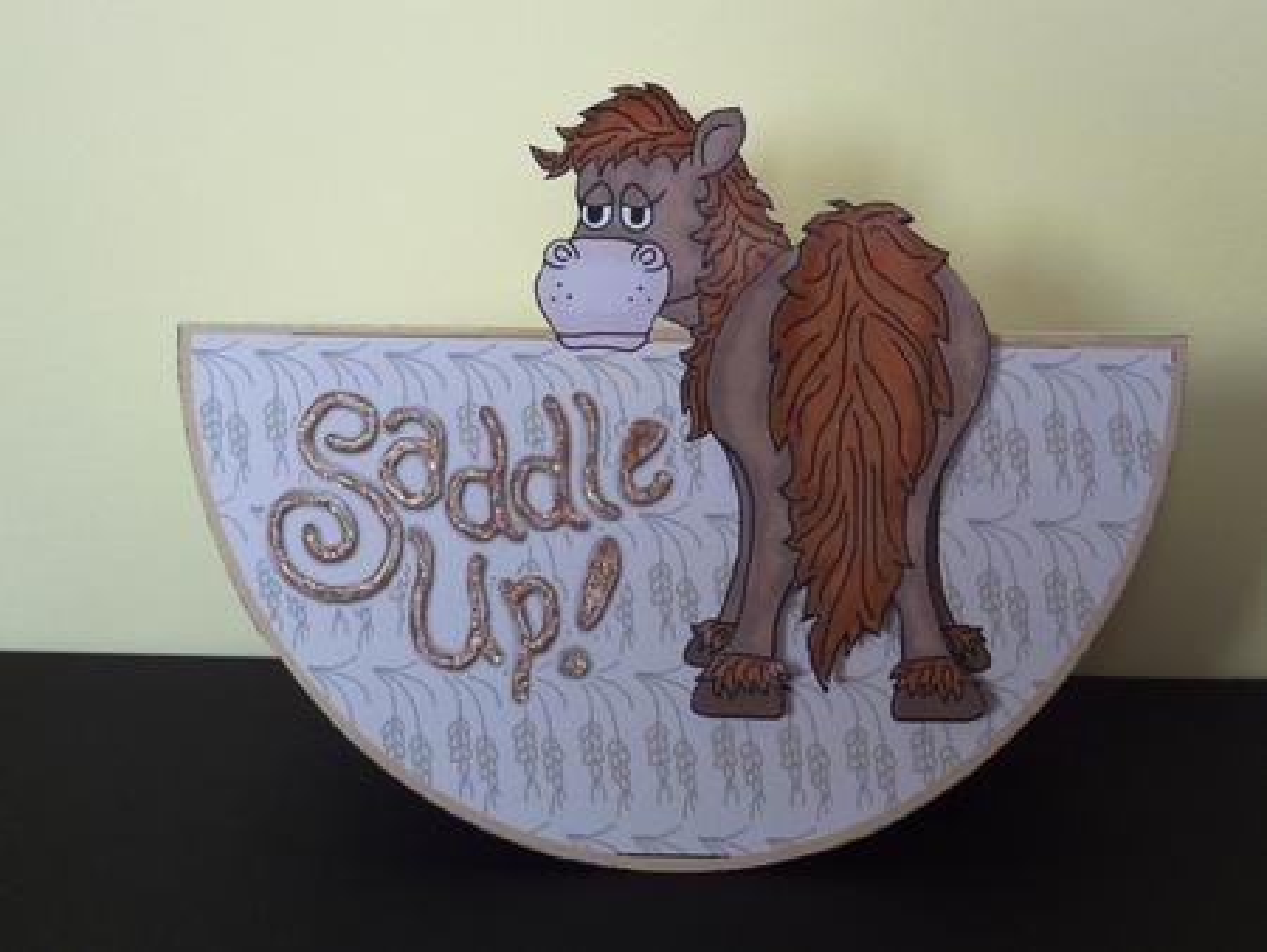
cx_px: 634
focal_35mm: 63
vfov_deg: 23.3
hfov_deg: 30.7
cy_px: 476
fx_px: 2307
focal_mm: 10.3
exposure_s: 1/40
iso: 250
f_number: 4
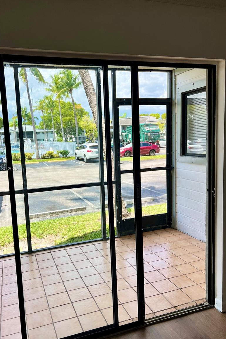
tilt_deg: -6.3
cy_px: 169
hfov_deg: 46.2
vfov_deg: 65.5
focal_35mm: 28
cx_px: 95
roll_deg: +2.5
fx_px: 264
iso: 50
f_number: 1.5
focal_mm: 5.7
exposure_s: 1/1395
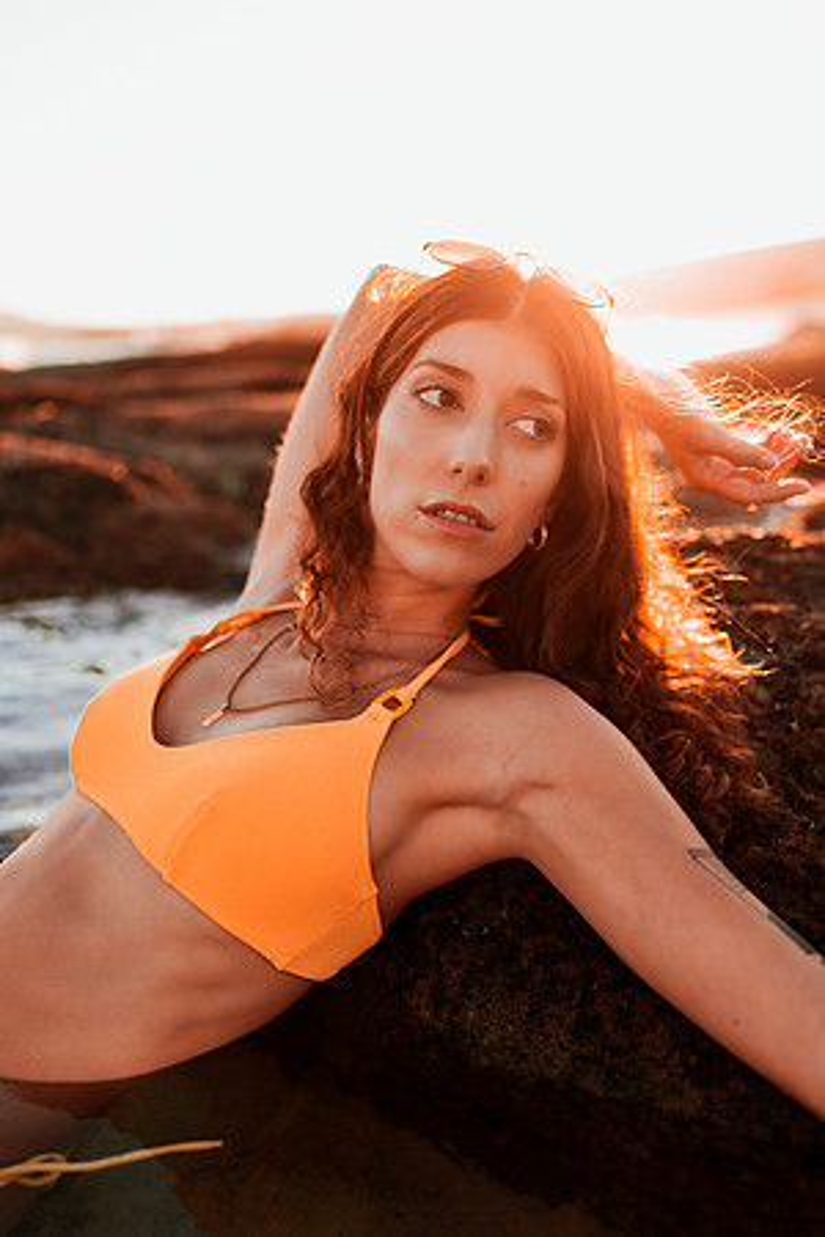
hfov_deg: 37.9
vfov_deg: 54.4
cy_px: 618
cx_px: 412
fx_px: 1203
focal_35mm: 35
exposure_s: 1/1250
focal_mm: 35
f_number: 1.8
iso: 50
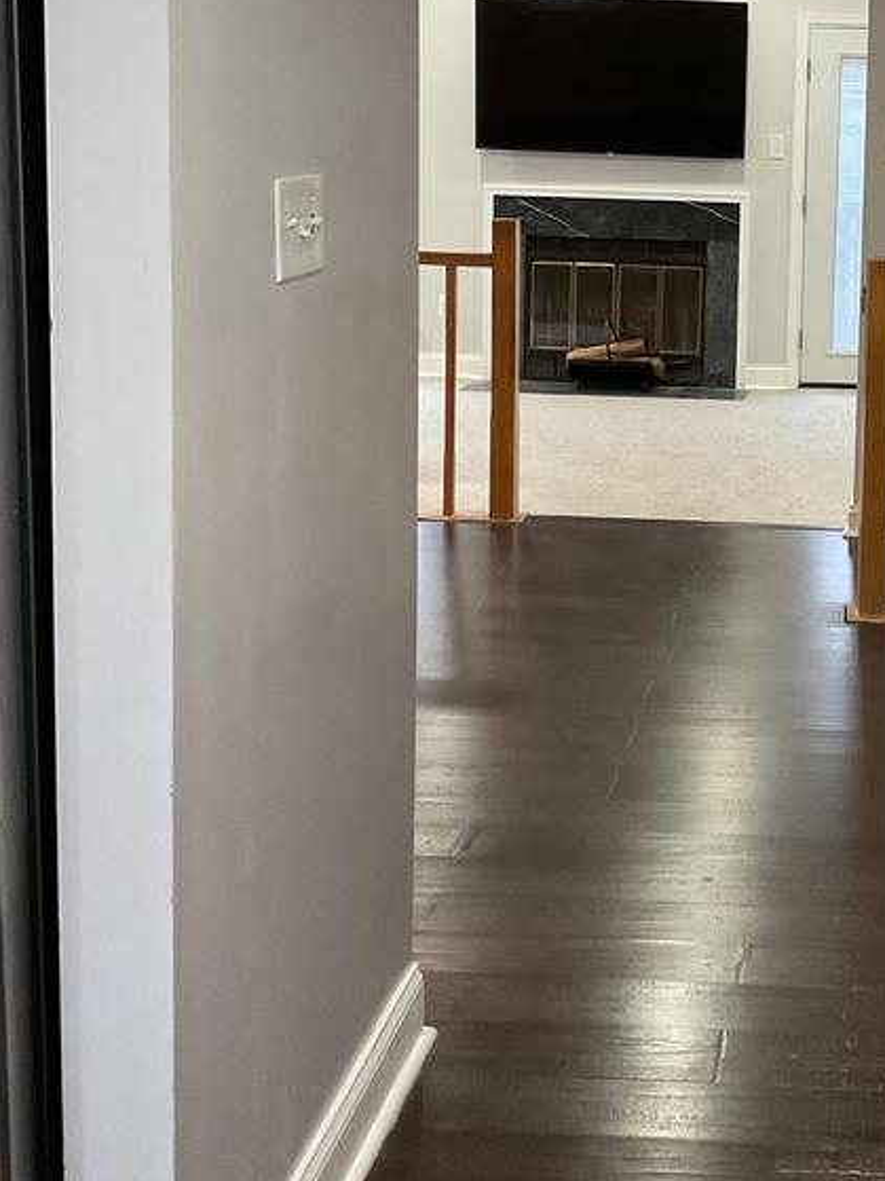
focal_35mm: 56
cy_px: 300
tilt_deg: -7.1
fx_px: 1910
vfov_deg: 33.7
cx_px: 820
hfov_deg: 25.2
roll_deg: -0.5
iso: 125
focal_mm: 3
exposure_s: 1/60
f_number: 1.8
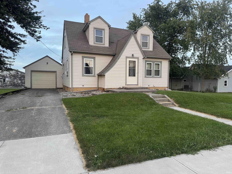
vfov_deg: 56.8
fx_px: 161
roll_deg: -0.6
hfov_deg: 71.6
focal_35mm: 24
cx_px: 116
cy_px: 87
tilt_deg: -2.4
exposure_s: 1/85
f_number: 1.78
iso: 200
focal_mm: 6.76
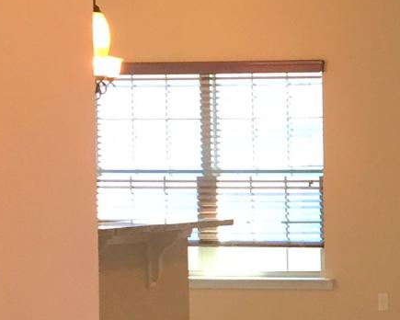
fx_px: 1539
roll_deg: +0.1
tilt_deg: -0.7
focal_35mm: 130
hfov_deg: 13.5
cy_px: 217
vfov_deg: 11.9
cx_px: 678
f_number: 2.2
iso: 50
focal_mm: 4.15
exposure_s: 1/30
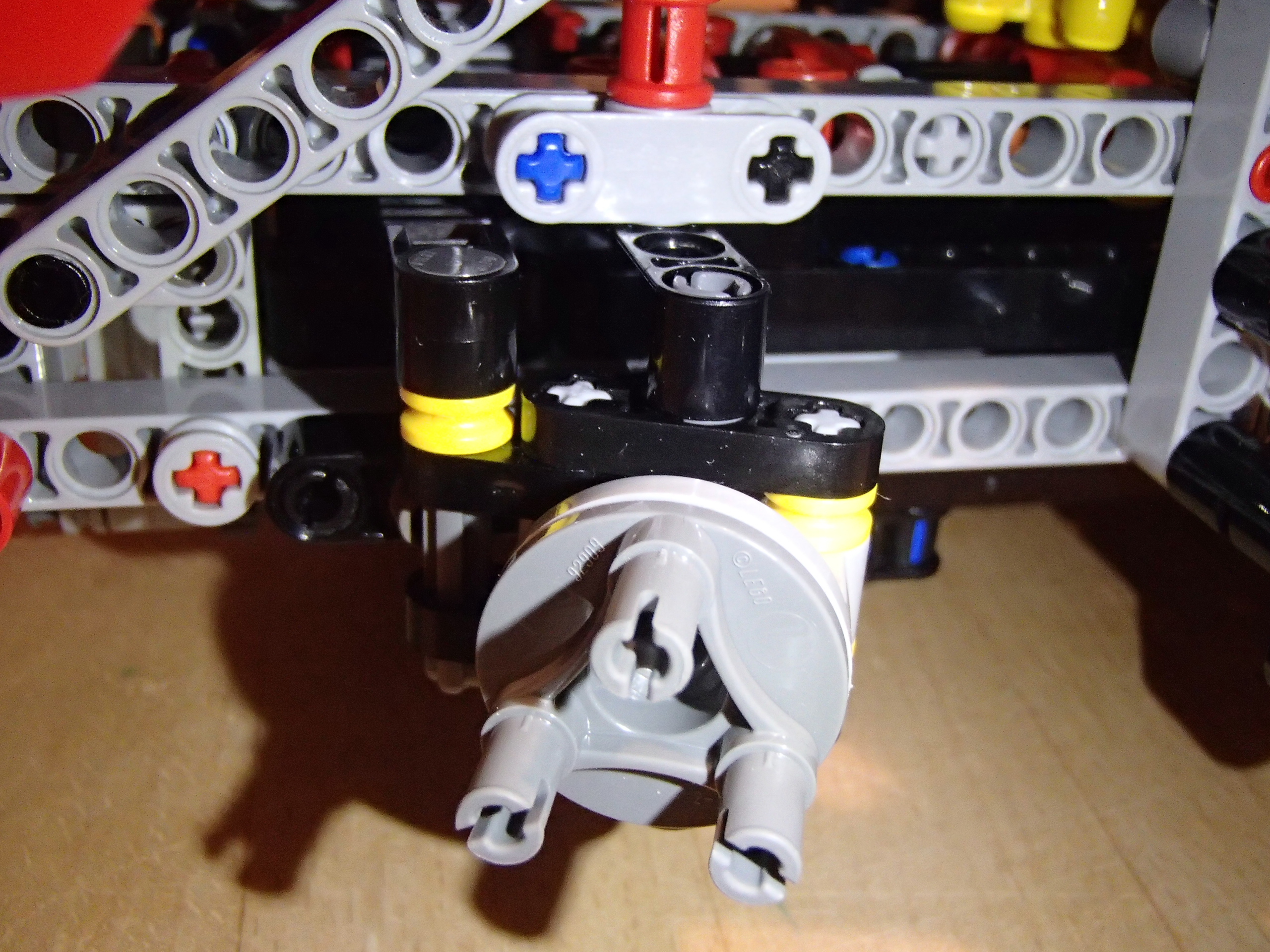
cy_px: 476
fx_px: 1357
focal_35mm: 37
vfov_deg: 38.7
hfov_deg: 50.1
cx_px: 635
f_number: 4.7
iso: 1000
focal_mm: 6.64
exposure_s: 1/40
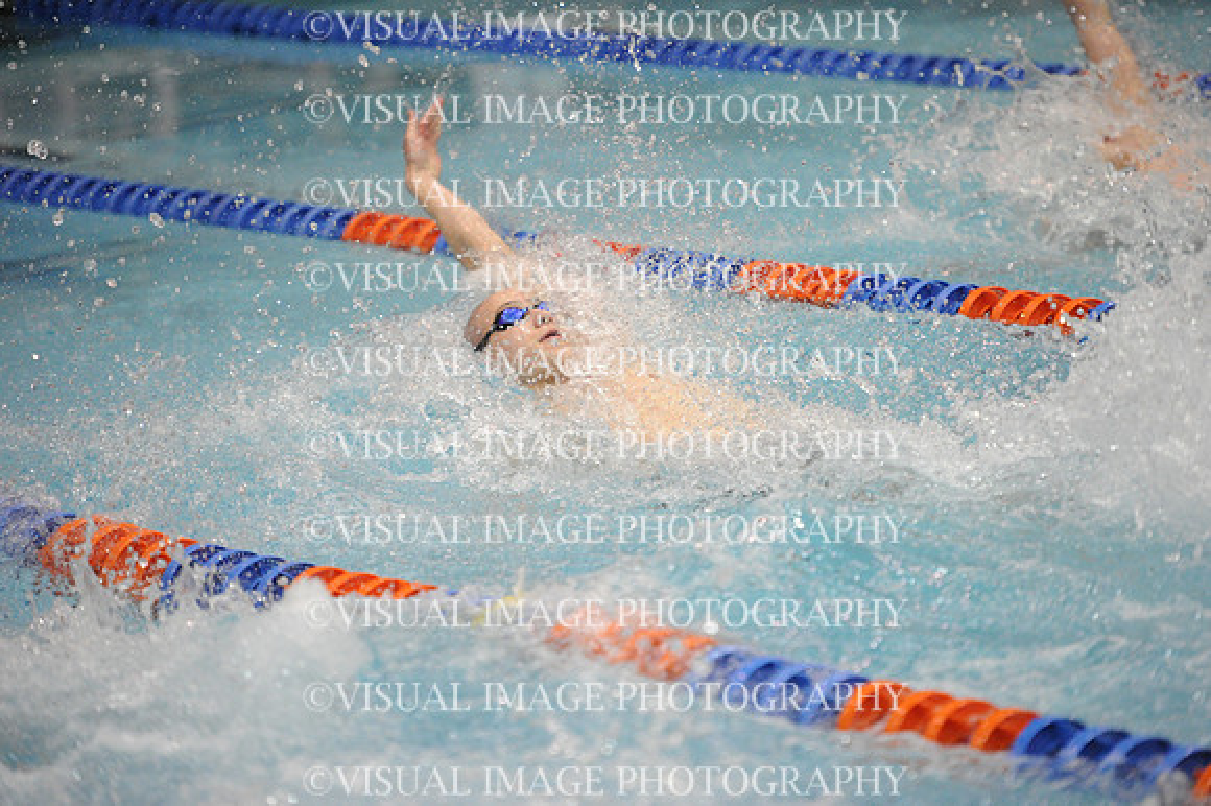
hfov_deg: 11.8
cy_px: 403
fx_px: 5883
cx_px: 606
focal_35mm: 175
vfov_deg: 7.8
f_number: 2.8
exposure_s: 1/640
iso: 8000
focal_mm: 175
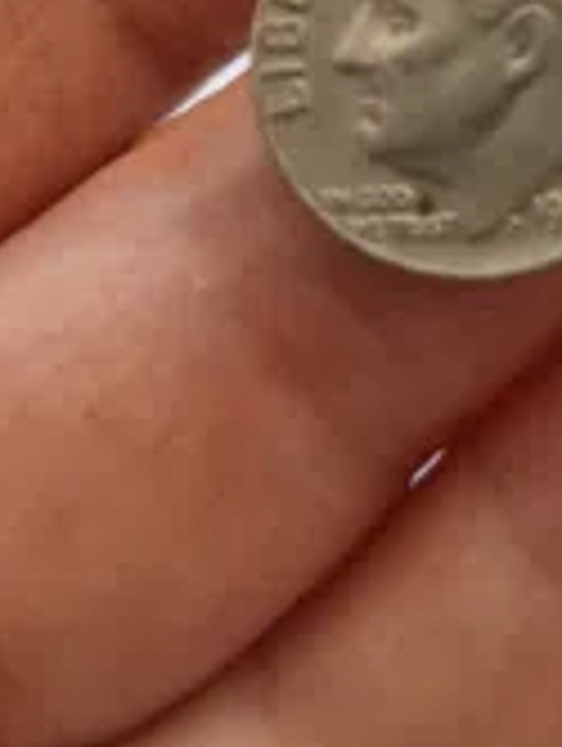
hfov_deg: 21.9
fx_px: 1403
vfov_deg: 28.2
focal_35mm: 65
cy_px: 22
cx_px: 540
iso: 803
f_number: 1.8
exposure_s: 1/20
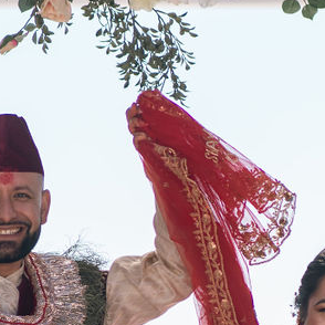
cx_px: 178
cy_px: 340
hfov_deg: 4.6
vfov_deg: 4.6
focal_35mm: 377
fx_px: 4005
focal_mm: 85
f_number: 2
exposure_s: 1/1250
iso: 100
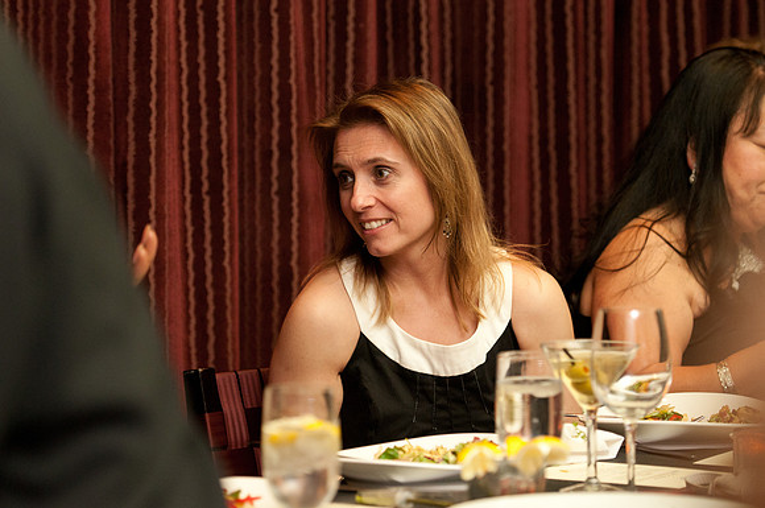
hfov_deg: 13.7
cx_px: 382
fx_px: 3183
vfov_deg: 9.1
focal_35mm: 150
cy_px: 254
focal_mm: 100
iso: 1000
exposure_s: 1/60
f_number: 2.8
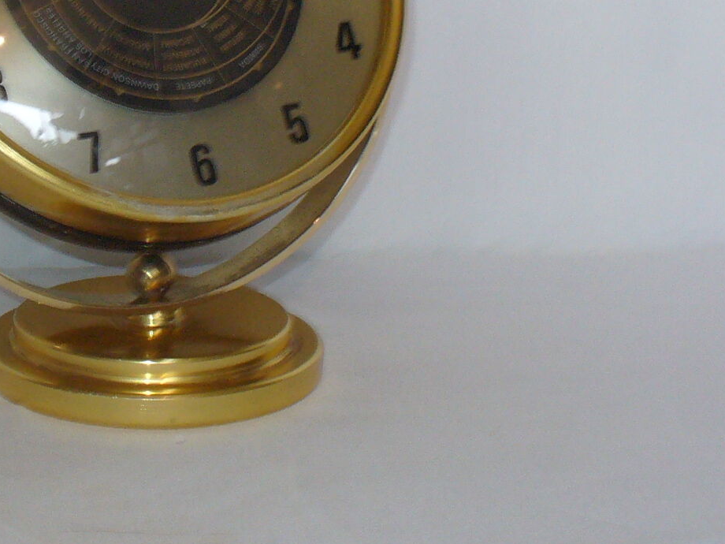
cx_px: 198
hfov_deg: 19.0
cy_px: -38
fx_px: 2157
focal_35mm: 103
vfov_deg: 14.1
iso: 100
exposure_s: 1/8
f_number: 2.8
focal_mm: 6.1
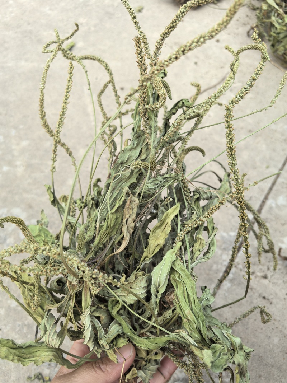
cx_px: 144
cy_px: 192
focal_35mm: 27
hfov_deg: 51.3
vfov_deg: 65.3
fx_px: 299
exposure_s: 1/996
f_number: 2
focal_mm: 6.35
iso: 64
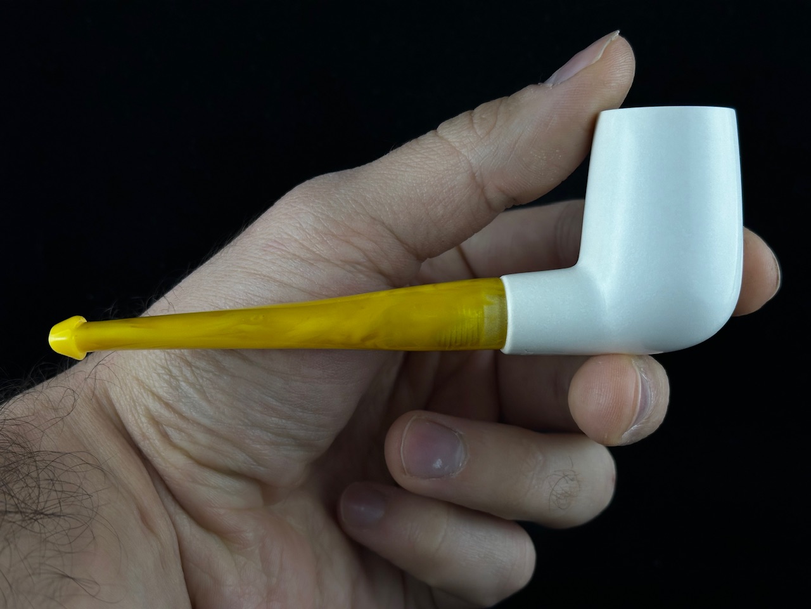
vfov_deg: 30.3
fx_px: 1125
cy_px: 304
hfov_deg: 39.7
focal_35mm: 48
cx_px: 406
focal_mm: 6.86
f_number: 1.78
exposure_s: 1/810
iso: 64
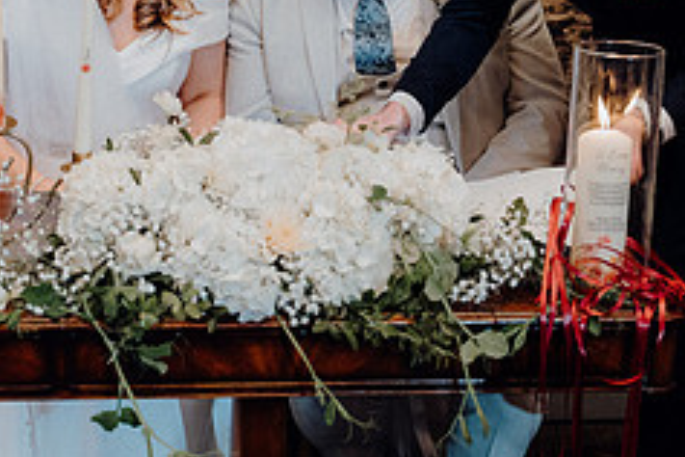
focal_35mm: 87
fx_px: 1655
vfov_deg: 15.6
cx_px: 231
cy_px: 106
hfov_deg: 23.3
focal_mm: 35
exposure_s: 1/200
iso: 2500
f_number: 3.5
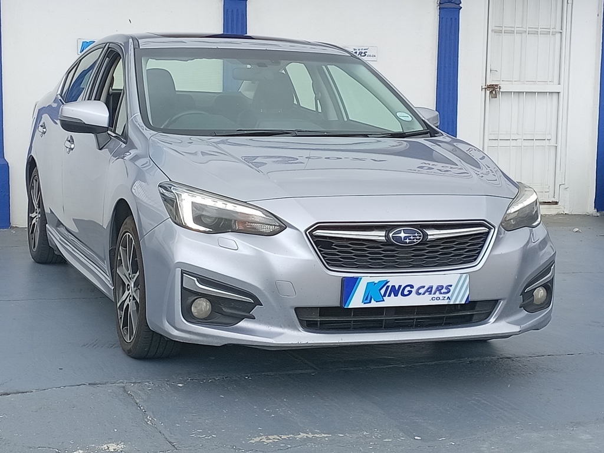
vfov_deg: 20.7
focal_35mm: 71
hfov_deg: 27.4
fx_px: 1239
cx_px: 302
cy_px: 226
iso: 100
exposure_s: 1/291
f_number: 1.8
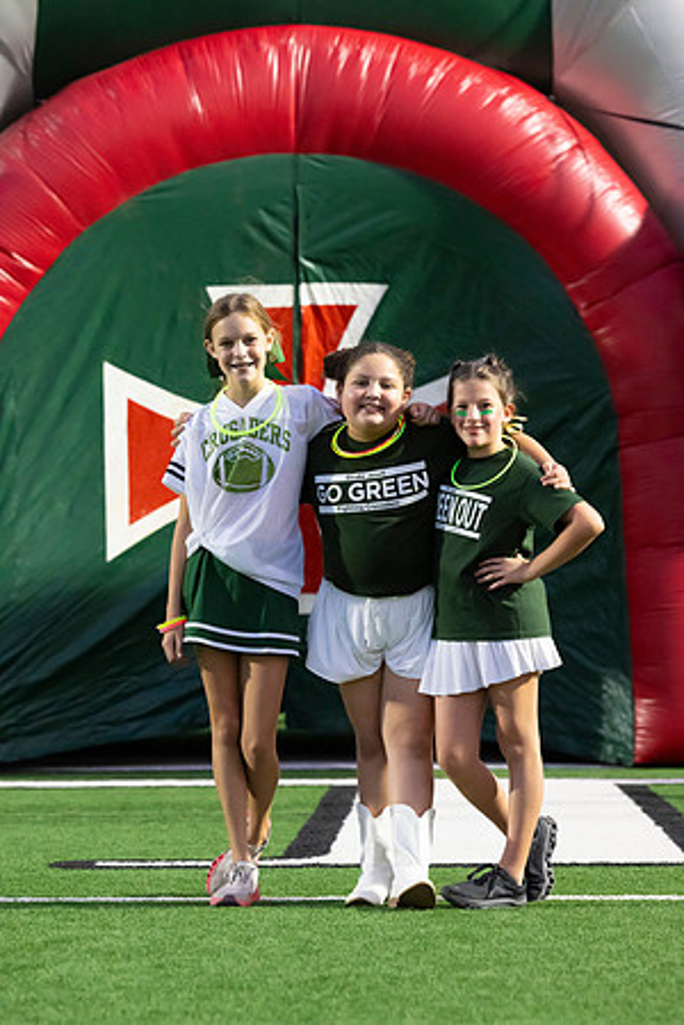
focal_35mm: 140
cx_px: 342
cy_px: 512
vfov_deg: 14.7
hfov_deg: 9.8
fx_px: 3990
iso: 10000
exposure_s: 1/640
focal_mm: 140
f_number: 5.6
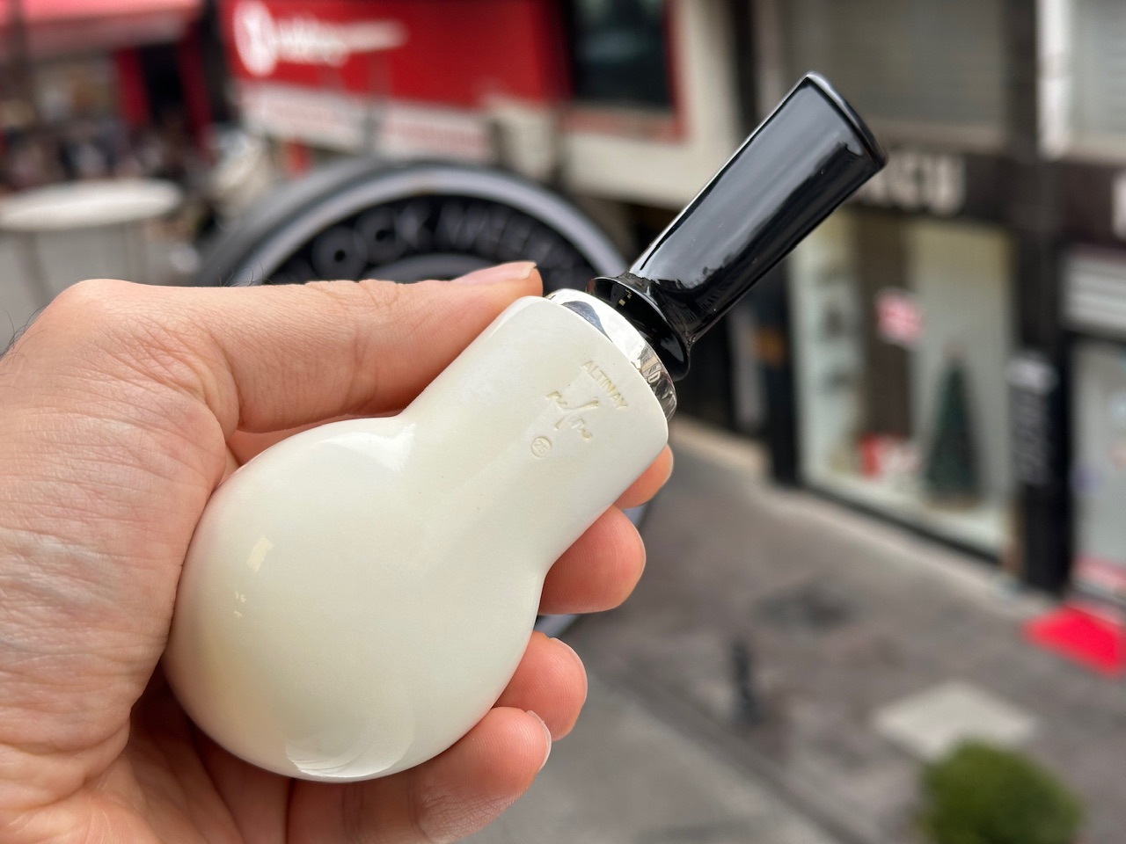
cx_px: 563
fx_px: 1561
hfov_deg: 39.7
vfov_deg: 30.3
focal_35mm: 48
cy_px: 422
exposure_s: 1/373
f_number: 1.78
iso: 64
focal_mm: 6.86
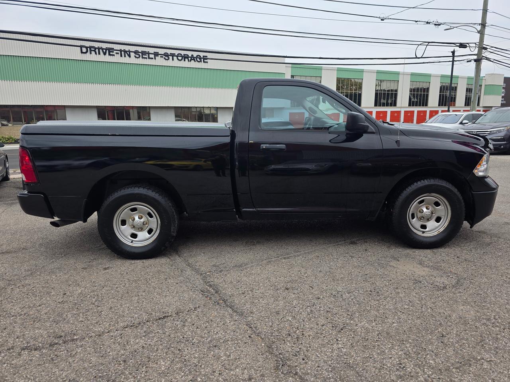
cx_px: 255
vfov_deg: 58.9
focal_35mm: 23
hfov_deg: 73.9
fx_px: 339
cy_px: 191
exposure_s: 1/1402
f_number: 1.7
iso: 80
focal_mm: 6.3
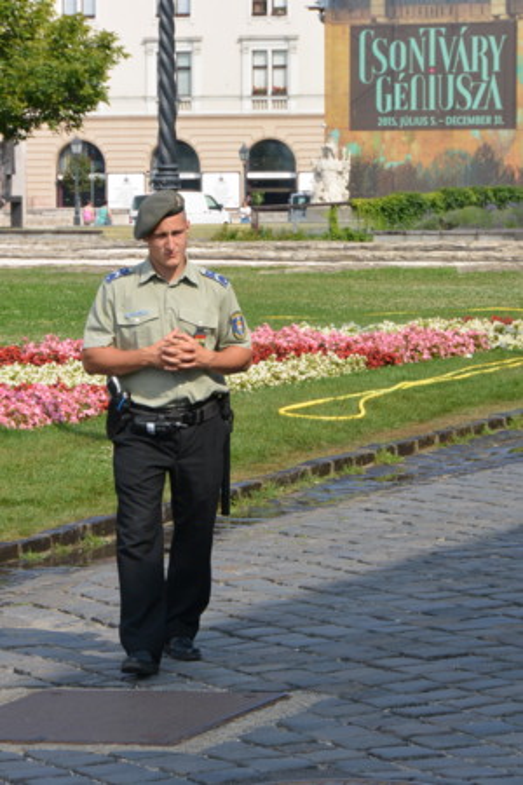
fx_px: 3290
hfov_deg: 9.1
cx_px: 262
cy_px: 392
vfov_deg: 13.6
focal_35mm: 151
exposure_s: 1/320
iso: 160
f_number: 9
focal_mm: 56.2
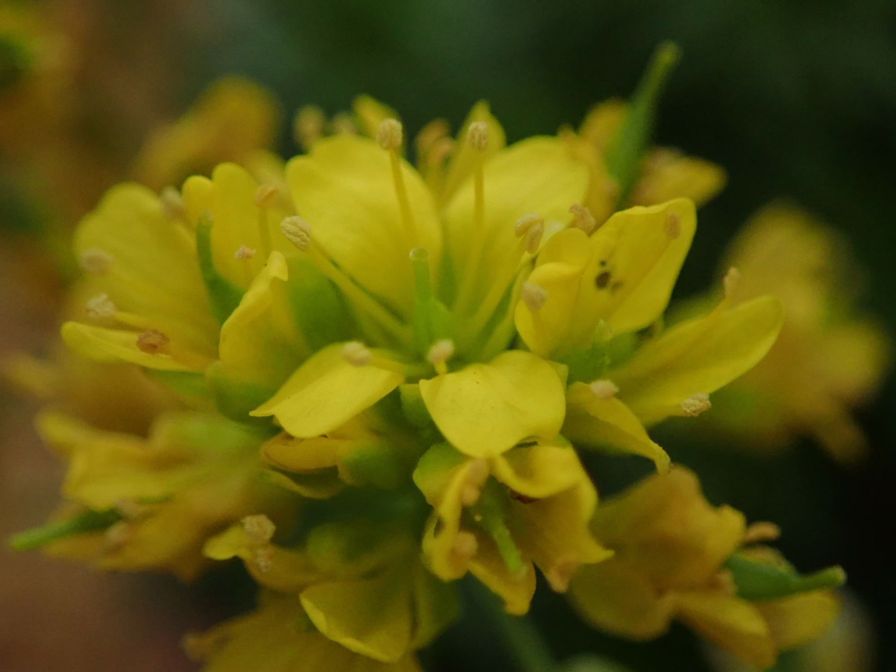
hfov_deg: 26.3
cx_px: 448
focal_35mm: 74
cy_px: 336
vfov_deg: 19.9
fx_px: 1915
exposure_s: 1/250
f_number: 4.2
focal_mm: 13.47
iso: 800
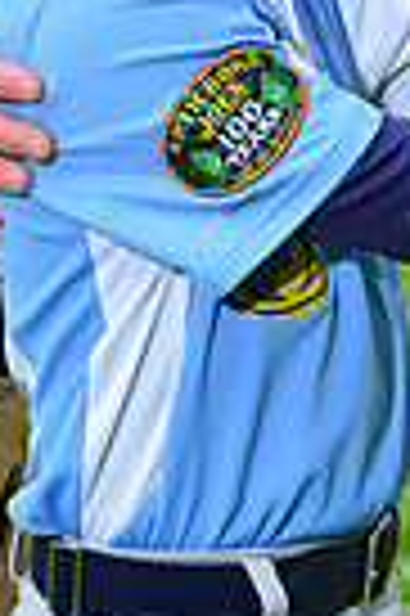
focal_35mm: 424
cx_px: 47
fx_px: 7261
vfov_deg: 4.8
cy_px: -391
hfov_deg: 3.2
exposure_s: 1/200
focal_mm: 100
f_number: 10
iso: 200
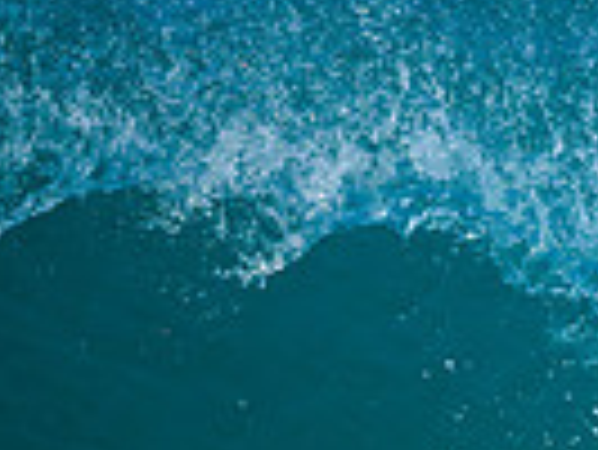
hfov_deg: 0.5
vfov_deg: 0.4
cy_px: 513
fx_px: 63060
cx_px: 1263
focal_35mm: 3647
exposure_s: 1/2500
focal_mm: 800
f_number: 6.3
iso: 400
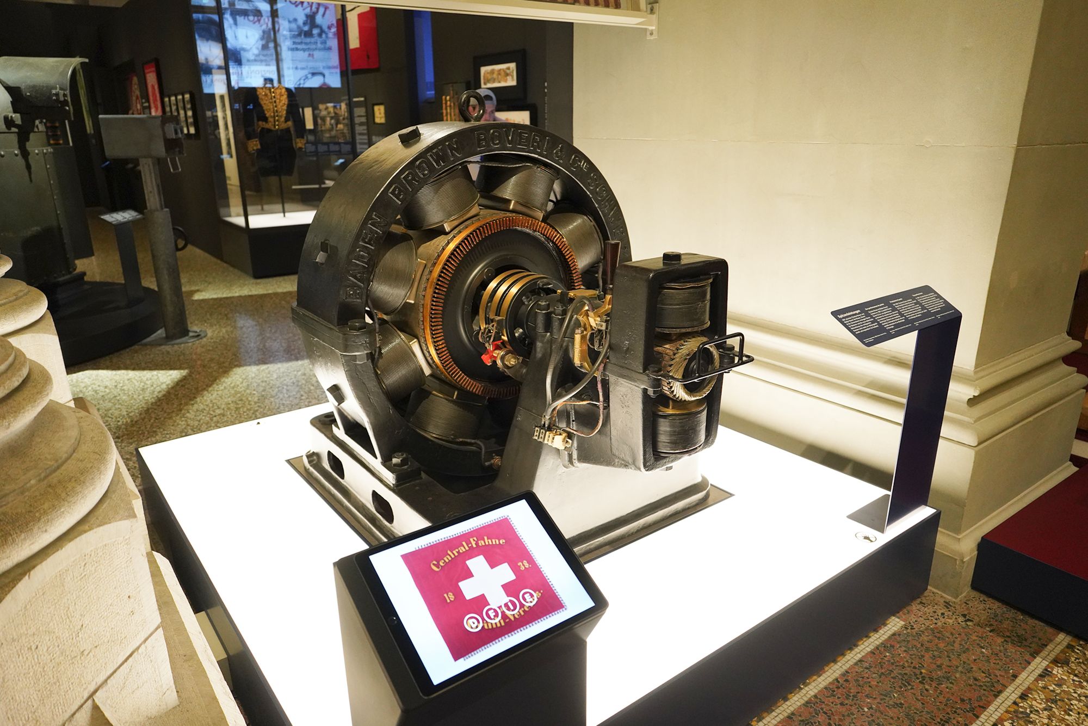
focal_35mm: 24
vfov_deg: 53.1
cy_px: 363
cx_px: 544
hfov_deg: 73.7
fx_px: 725
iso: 3200
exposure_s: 1/80
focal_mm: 24
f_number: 3.5
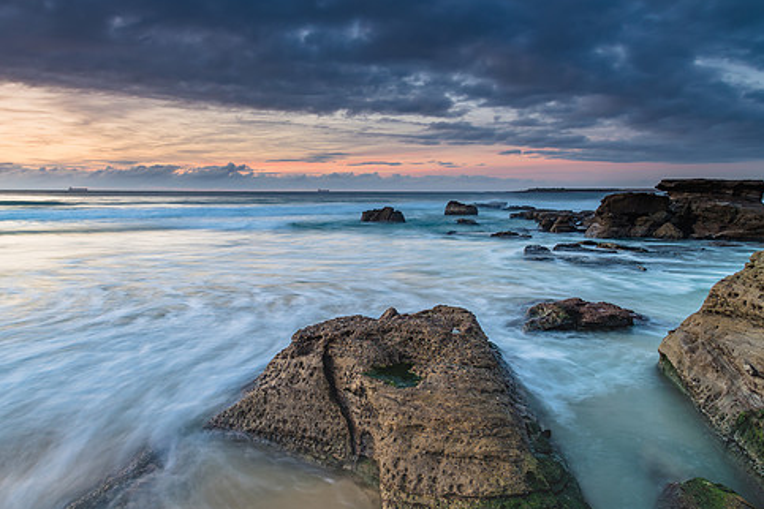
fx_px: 615
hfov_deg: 63.1
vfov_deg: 45.0
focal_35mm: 29
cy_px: 265
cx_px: 307
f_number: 9
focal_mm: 24
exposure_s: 4
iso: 40
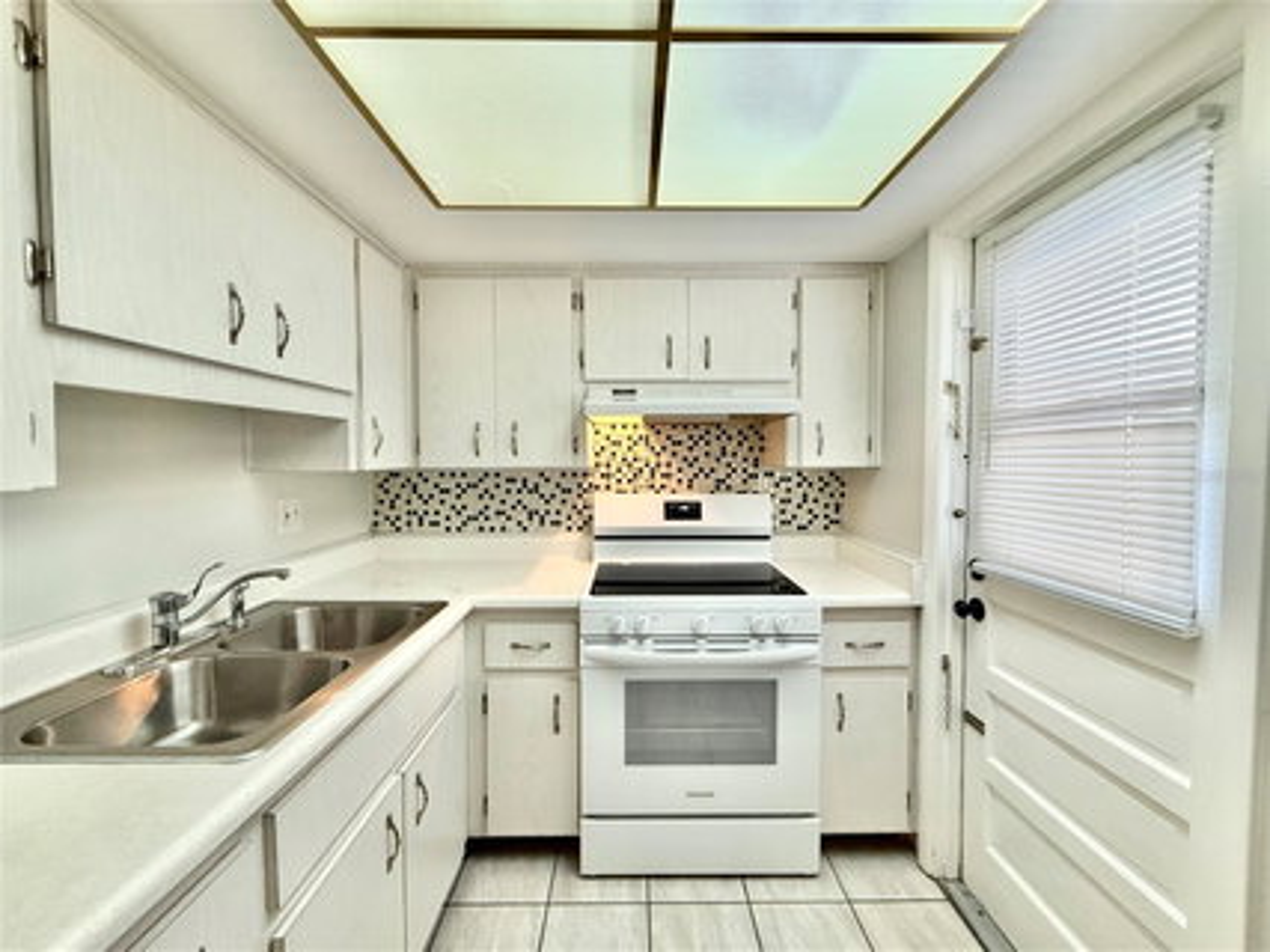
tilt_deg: -2.1
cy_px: 476
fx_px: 513
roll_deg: +0.8
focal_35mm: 14
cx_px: 635
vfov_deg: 85.6
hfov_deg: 102.1
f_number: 2.2
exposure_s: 1/60
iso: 320
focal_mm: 2.22
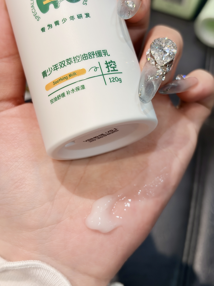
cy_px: 143
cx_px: 107
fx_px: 429
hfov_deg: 28.0
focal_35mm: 52
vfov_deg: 36.8
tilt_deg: -58.6
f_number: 1.6
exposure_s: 1/50
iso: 80
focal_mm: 5.96
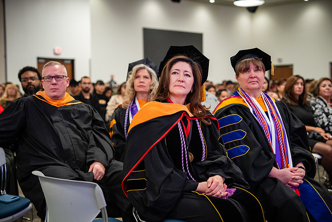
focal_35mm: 59
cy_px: 107
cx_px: 160
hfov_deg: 33.9
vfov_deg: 23.0
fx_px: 544
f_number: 2.8
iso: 4000
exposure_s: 1/200
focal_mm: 57
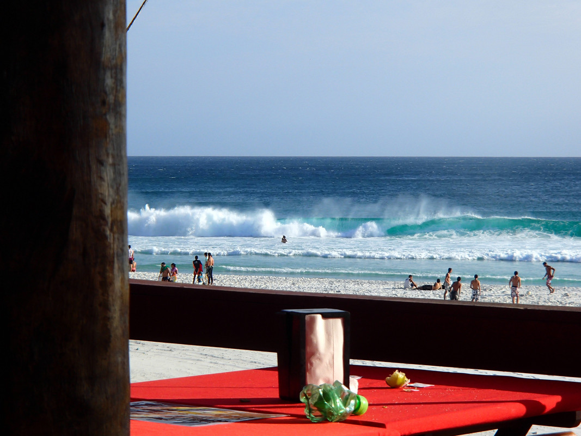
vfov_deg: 12.6
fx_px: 1980
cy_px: 218
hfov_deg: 16.7
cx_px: 290
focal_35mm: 118
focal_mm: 21.22
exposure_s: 1/500
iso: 100
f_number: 5.5
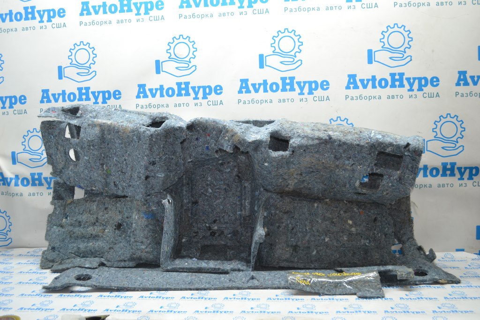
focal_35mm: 33
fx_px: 440
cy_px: 160
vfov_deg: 40.0
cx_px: 240
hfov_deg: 57.2
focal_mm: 22
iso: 400
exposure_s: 1/60
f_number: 4
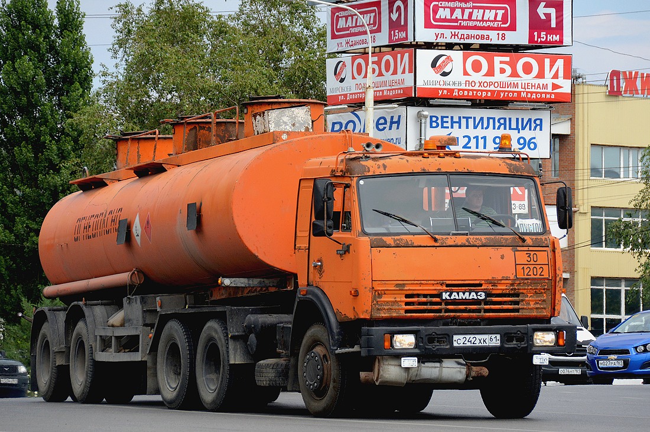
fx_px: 3519
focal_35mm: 195
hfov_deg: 10.6
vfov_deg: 7.0
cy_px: 216
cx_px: 325
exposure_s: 1/1250
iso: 400
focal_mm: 130
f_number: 5.6
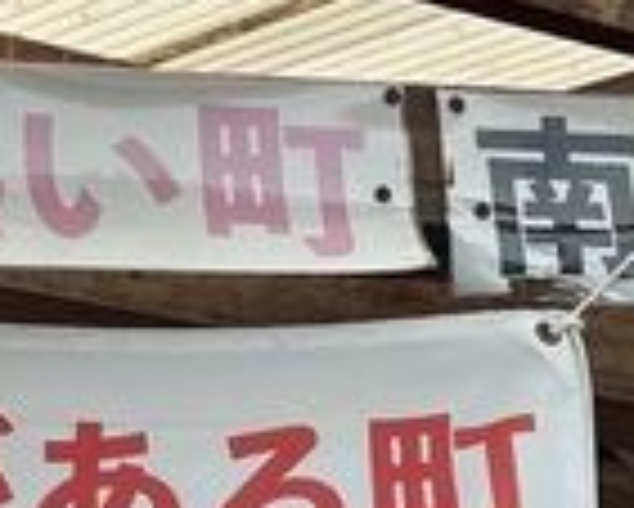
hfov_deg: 12.5
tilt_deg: +16.7
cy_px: 474
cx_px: -299
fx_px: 2760
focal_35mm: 147
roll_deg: +1.5
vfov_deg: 10.5
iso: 50
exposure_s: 1/1543
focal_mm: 5.96
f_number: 1.6
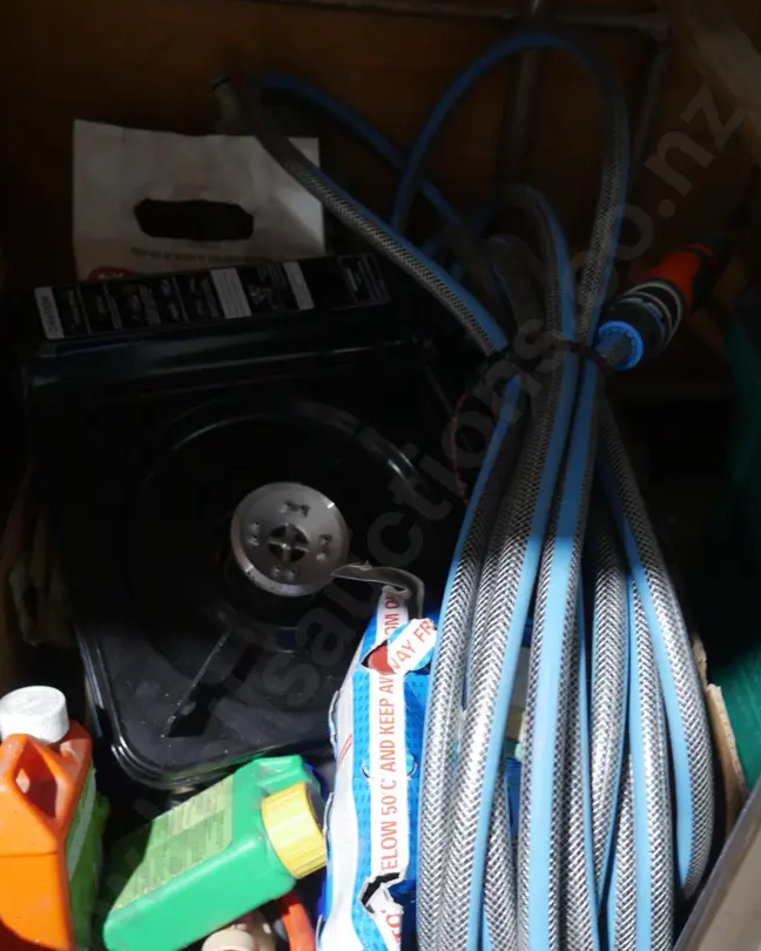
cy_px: 579
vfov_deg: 48.7
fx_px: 1042
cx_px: 364
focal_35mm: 37
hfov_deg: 40.1
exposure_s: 1/60
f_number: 3.6
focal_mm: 15
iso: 1250
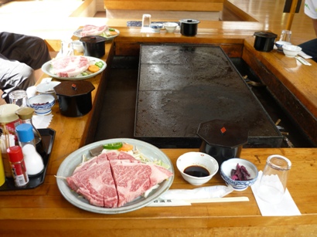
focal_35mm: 33
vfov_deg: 42.9
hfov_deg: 55.4
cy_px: 118
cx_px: 158
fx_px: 302
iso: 100
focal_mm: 5.5
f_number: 2.8
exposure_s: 1/30
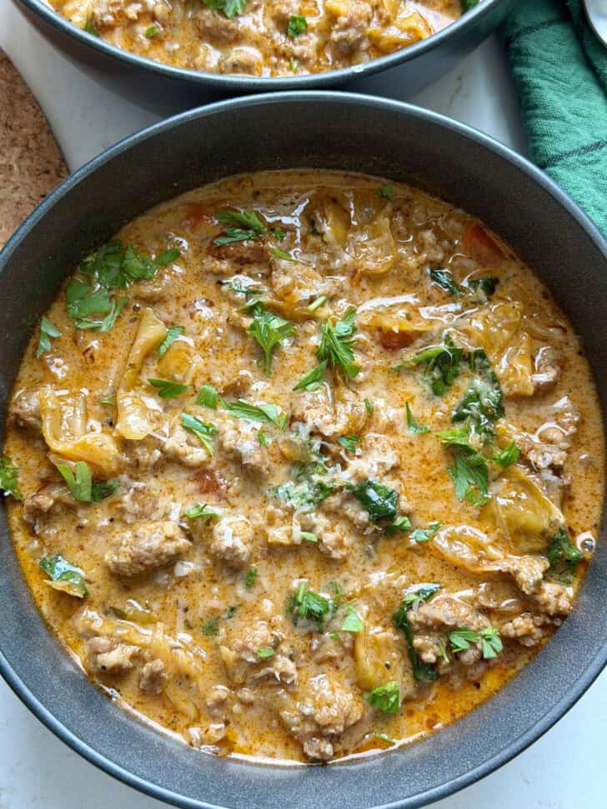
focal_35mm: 48
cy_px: 404
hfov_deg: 30.3
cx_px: 304
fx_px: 1123
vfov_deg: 39.7
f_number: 1.8
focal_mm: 6.8
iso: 100
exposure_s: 1/121
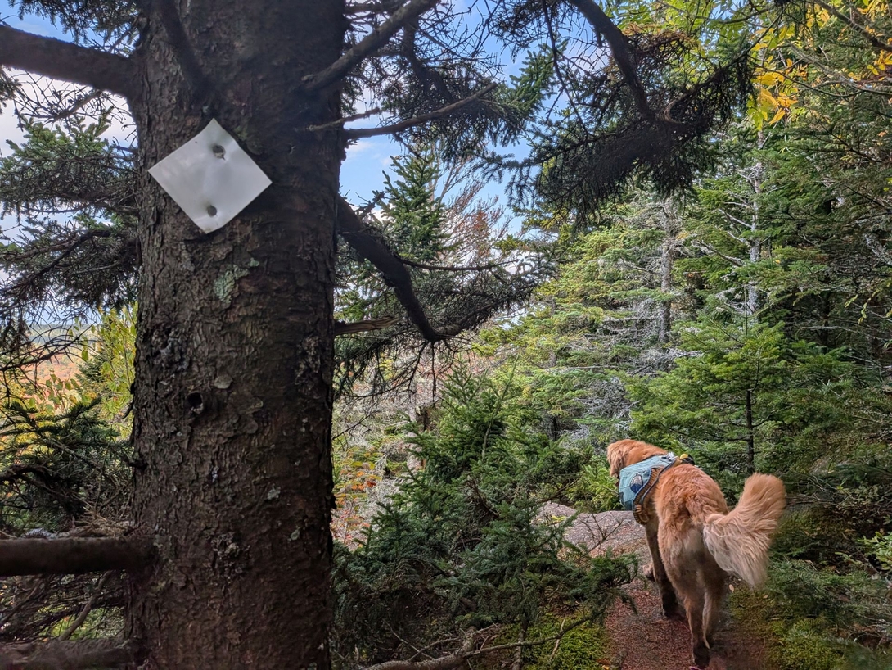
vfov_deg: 56.8
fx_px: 619
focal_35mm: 24
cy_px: 335
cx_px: 446
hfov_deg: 71.6
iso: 29
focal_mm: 4.53
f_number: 1.7
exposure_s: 1/846
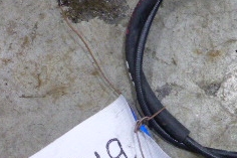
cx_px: 229
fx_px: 520
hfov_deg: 24.7
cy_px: 51
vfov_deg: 17.2
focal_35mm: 79
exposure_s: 1/30
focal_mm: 4.9
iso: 400
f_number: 3.3
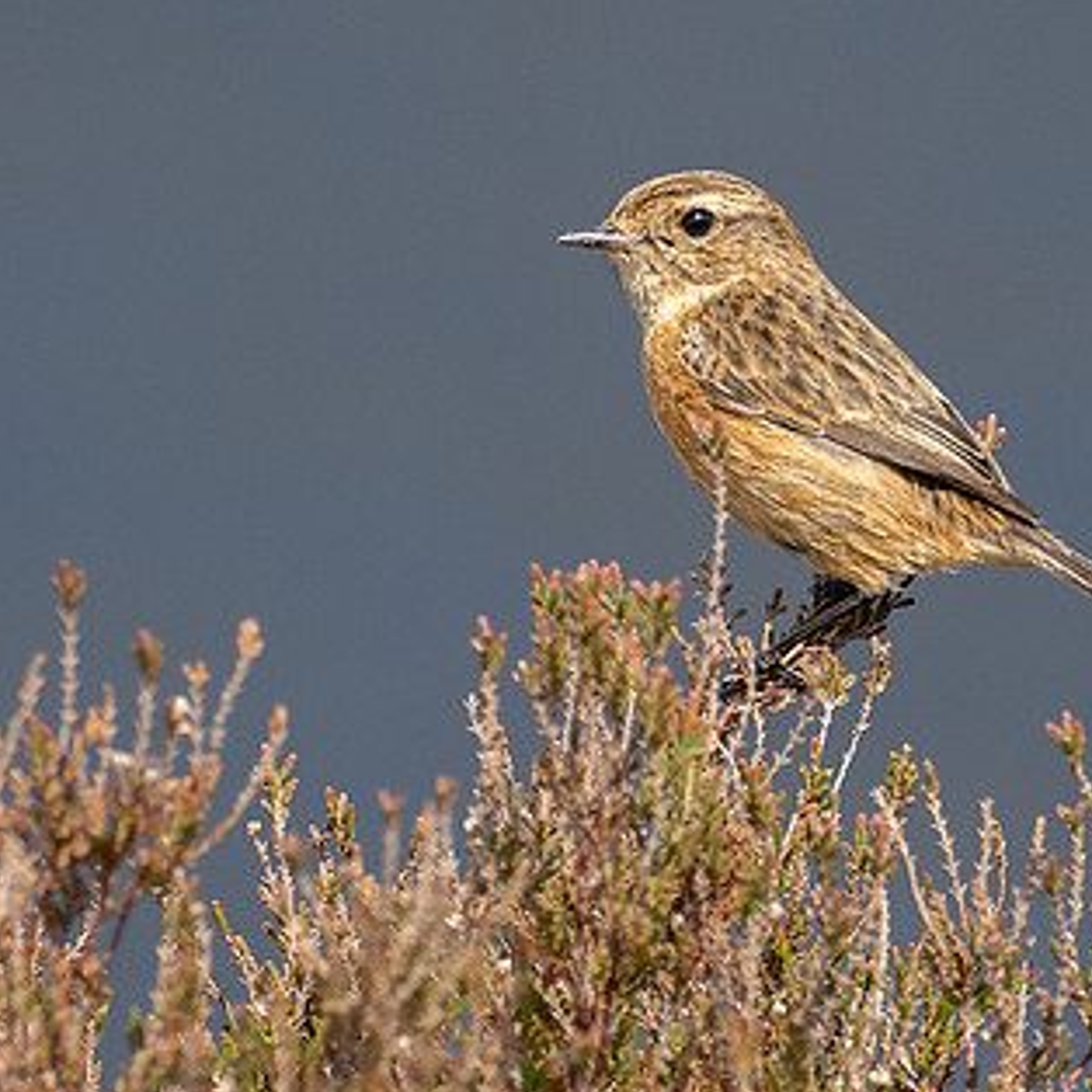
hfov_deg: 0.9
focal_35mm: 1943
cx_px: 585
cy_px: 533
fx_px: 69346
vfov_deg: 0.9
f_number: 4
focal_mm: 300
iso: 320
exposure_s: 1/1250
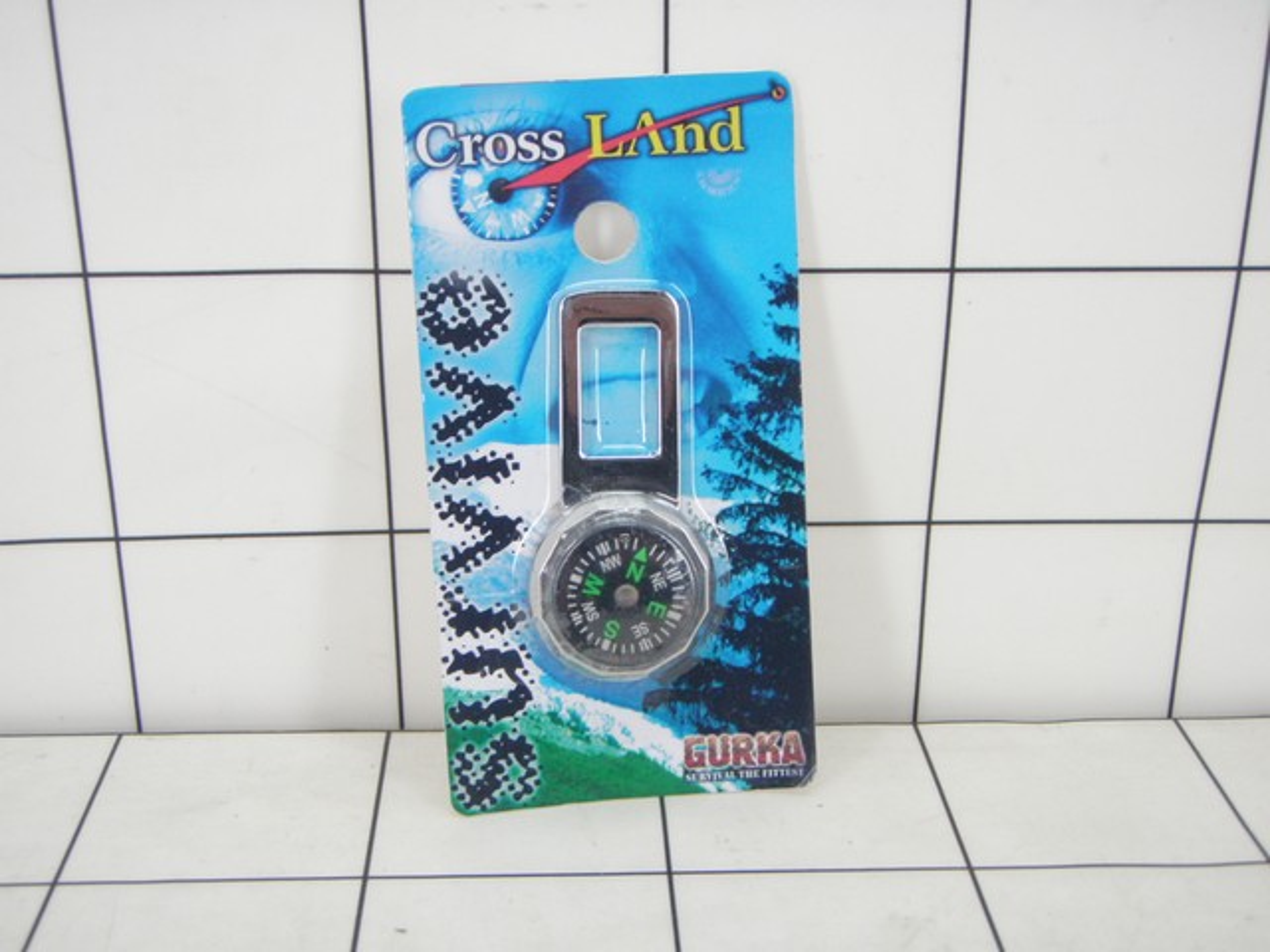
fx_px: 1871
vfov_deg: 28.6
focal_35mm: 51
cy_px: 476
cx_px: 635
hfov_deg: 37.5
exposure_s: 1/40
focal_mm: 9.13
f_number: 4
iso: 200
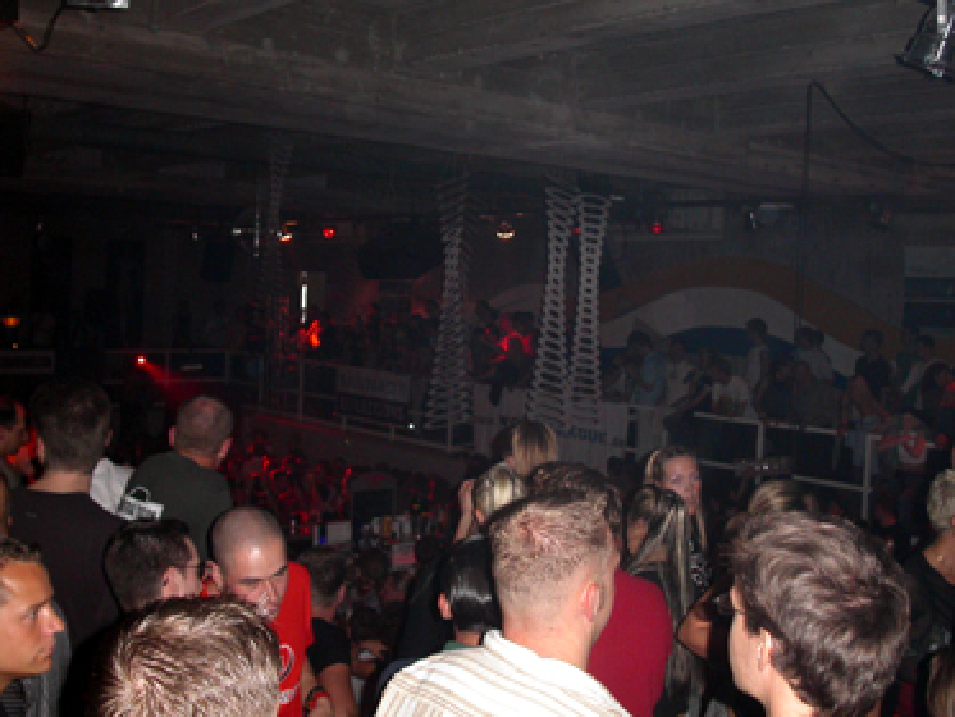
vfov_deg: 35.2
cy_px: 348
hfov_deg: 45.8
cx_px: 490
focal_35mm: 41
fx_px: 1131
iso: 200
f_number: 2.8
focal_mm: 7.8
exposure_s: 1/30
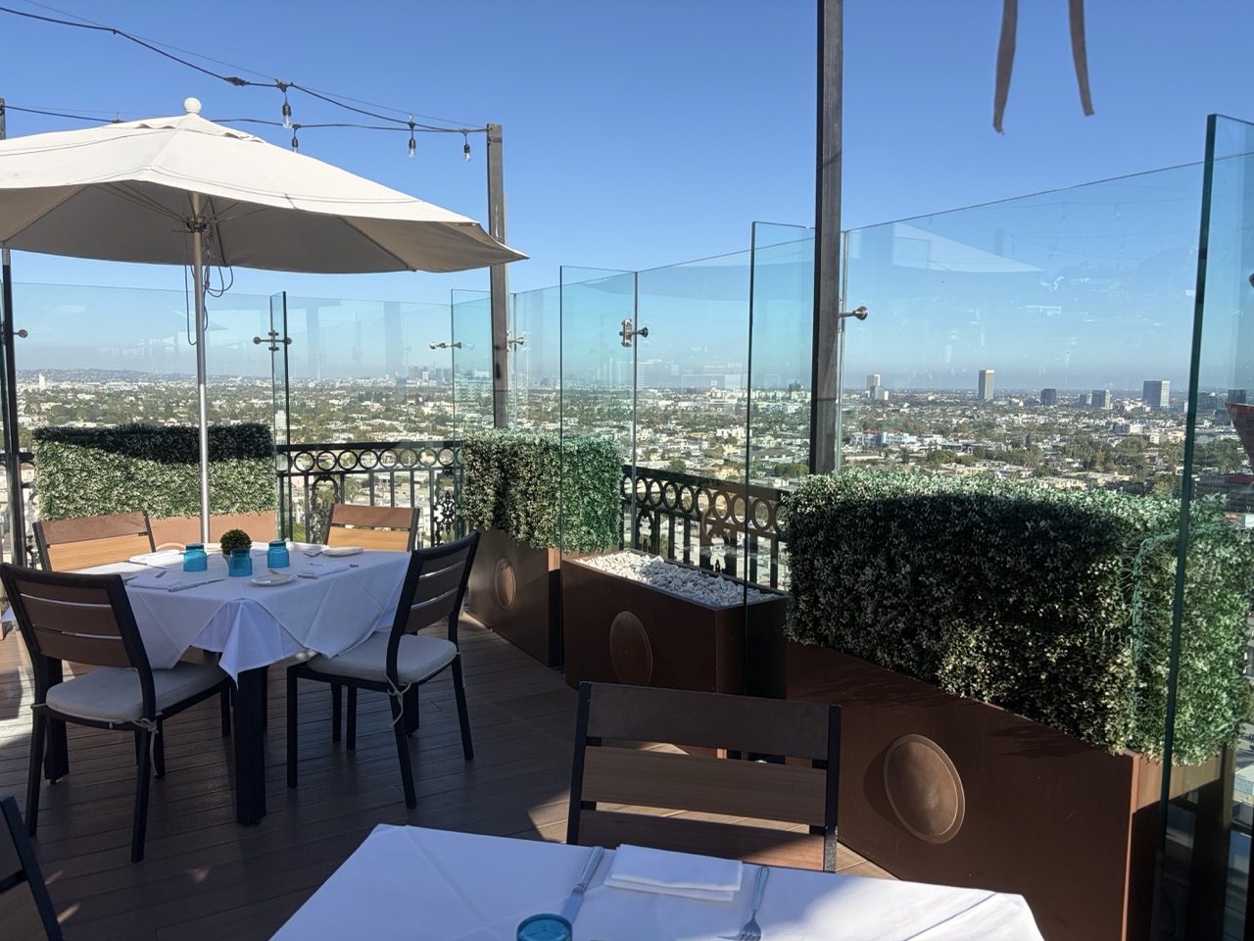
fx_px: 942
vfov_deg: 53.1
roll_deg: +0.2
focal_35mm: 26
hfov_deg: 67.3
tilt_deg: -5.8
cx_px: 627
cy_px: 470
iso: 50
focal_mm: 5.96
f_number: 1.6
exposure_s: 1/3279
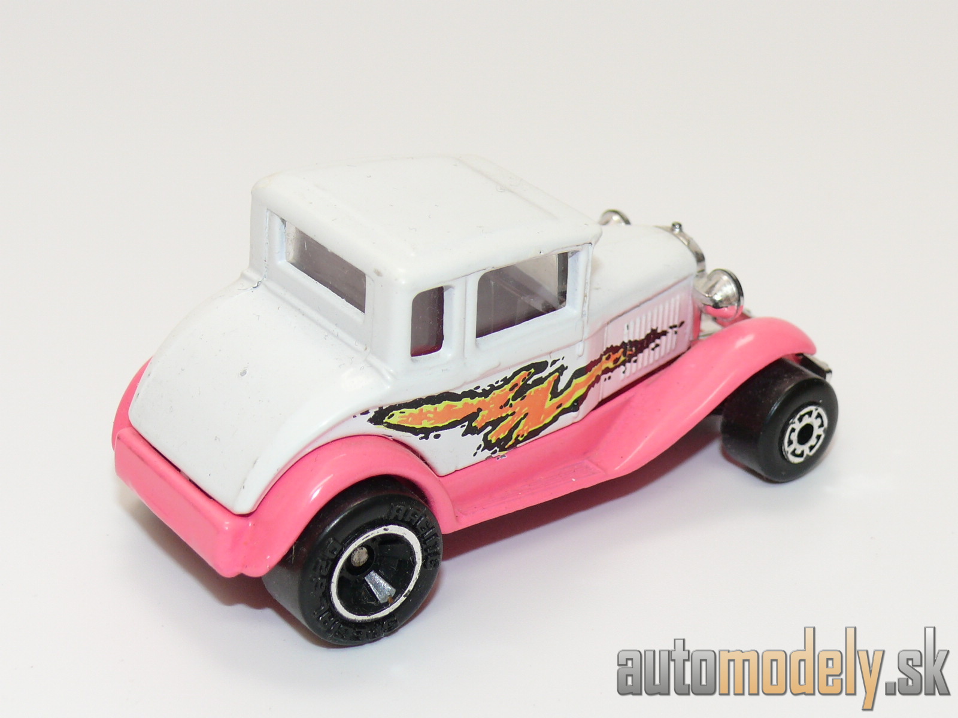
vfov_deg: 16.6
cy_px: 359
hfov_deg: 22.0
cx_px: 479
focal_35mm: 89
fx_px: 2463
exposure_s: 1/40
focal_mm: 12.5
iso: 100
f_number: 4
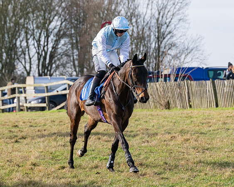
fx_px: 1894
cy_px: 91
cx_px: 139
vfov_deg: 5.7
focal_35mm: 274
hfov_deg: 7.1
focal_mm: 130
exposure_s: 1/2000
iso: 400
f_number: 5
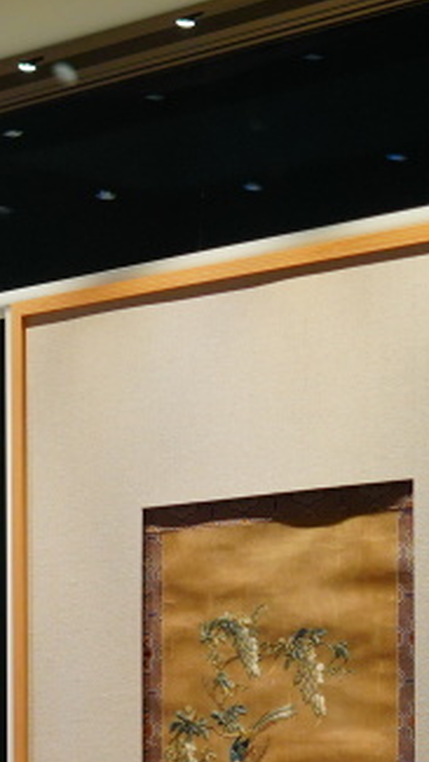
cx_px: -159
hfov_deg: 9.0
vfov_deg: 15.9
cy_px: 761
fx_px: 2667
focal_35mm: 132
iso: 1000
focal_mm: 40
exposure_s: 1/125
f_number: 2
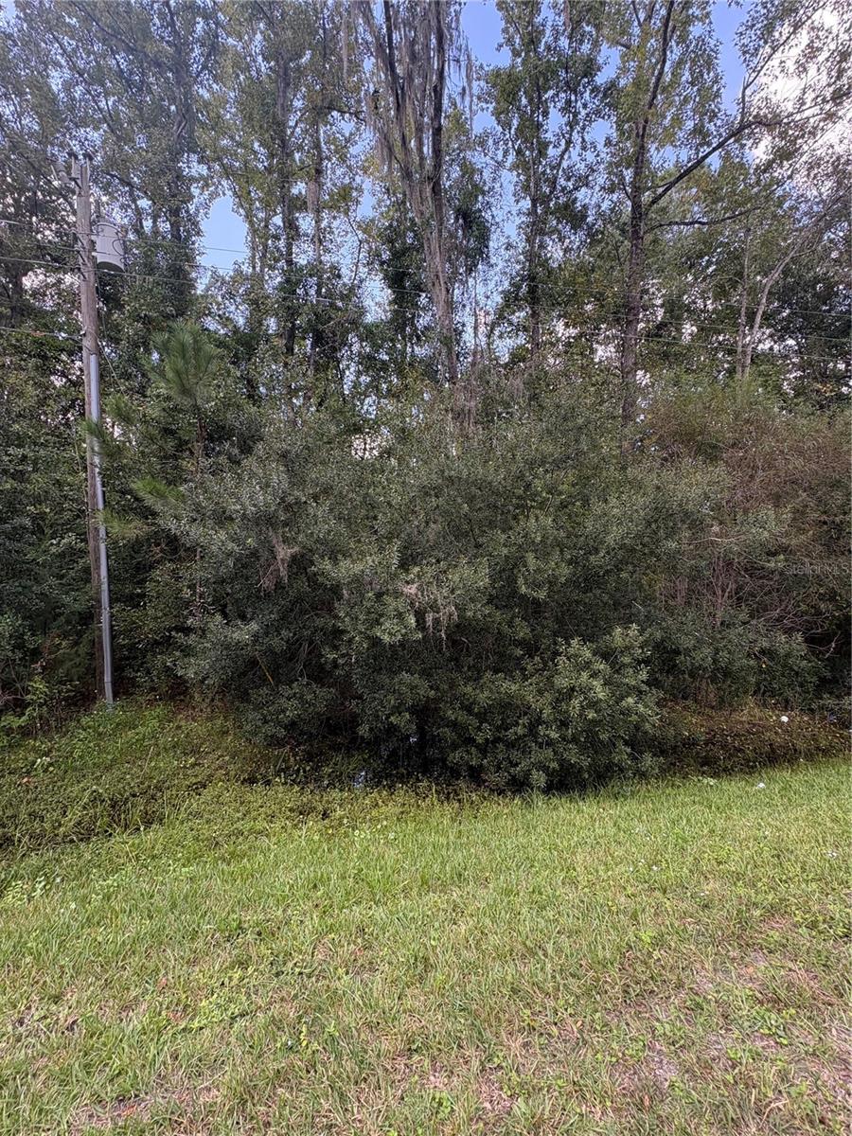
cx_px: 426
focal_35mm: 14
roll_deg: -1.6
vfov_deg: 102.1
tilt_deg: +3.1
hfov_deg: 85.7
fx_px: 459
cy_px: 568
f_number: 2.2
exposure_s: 1/130
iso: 100
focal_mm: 2.22
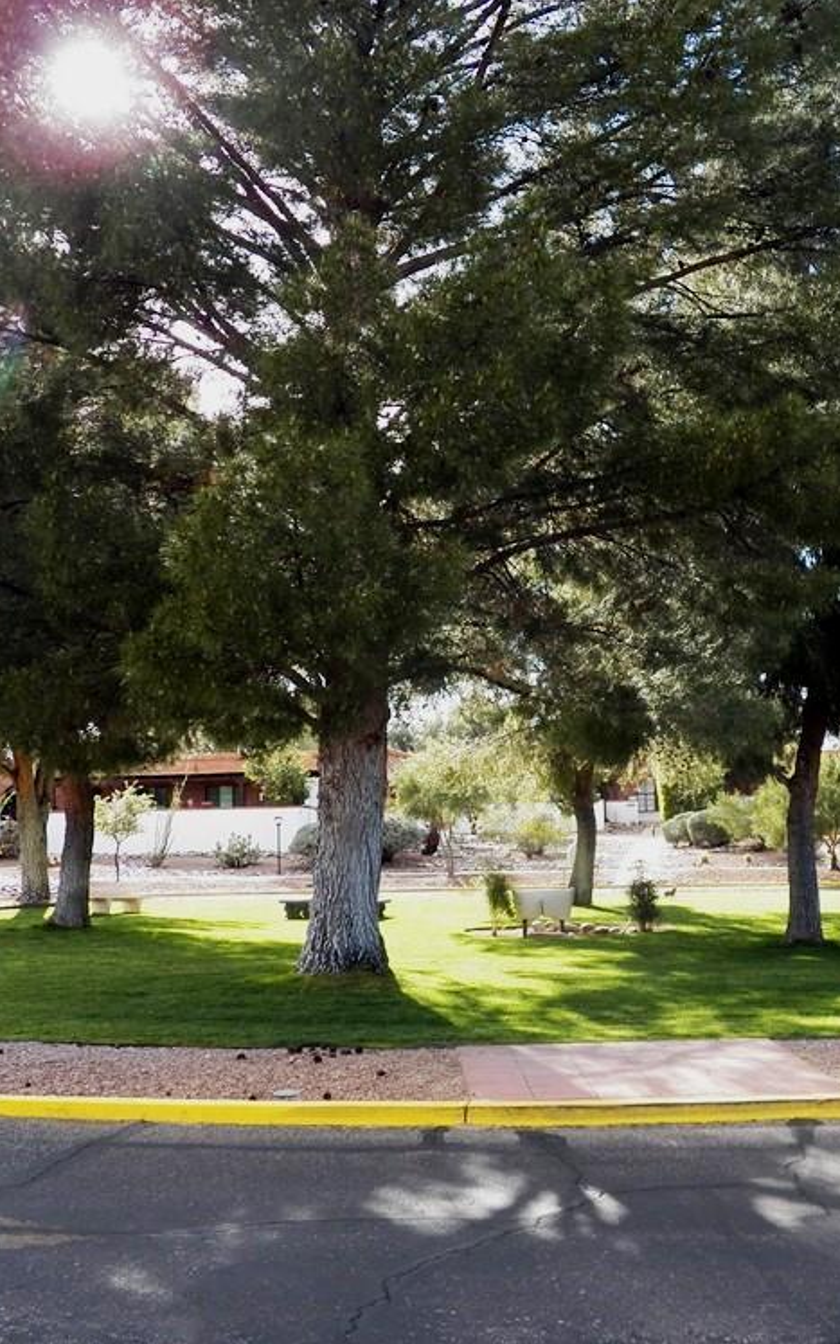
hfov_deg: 29.1
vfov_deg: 45.3
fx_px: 1611
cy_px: 671
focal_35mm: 44
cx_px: 540
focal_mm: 5.5
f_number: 2.8
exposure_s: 1/320
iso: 125
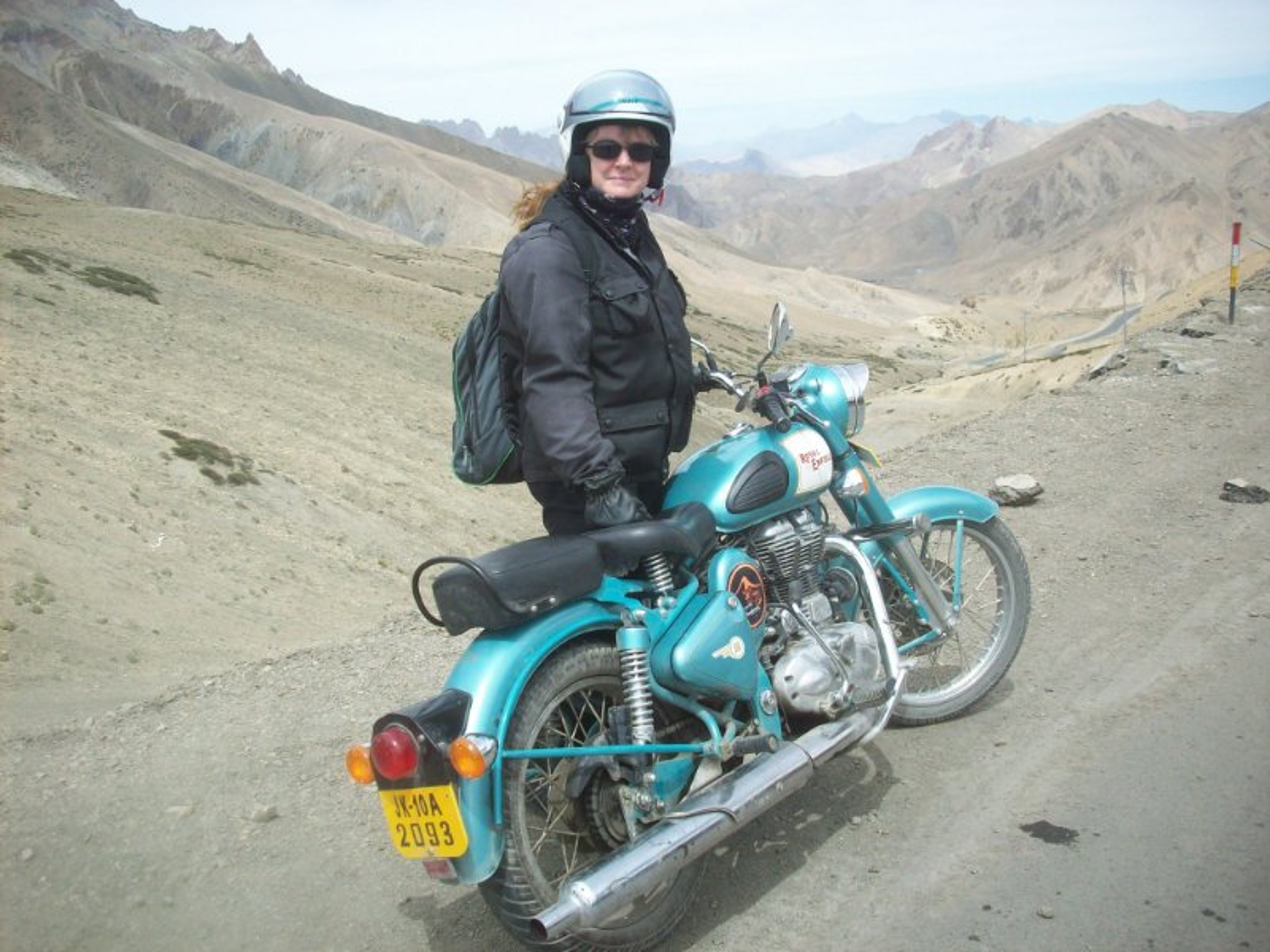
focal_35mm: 37
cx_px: 635
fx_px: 1357
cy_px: 476
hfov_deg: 50.1
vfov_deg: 38.7
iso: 80
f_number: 2.8
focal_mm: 6.2
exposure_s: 1/645
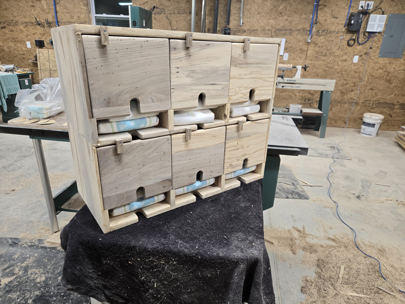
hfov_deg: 73.9
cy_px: 152
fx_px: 269
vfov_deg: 58.9
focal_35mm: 23
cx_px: 202
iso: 250
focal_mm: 5.4
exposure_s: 1/120
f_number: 1.8
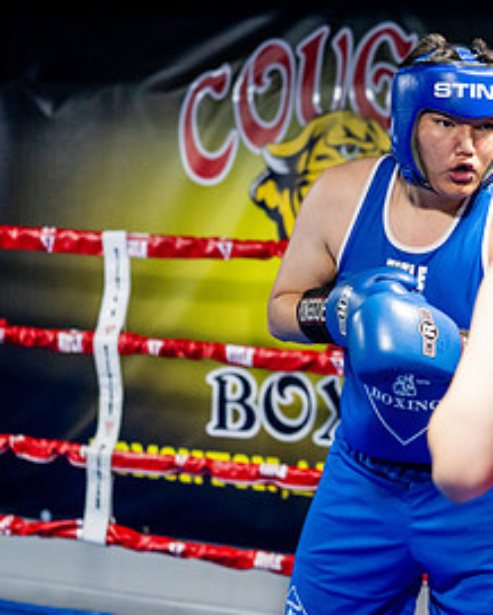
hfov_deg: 13.1
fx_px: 2113
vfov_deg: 16.5
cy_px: 383
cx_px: 522
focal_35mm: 116
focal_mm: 58
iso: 4000
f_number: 2
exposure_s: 1/1000
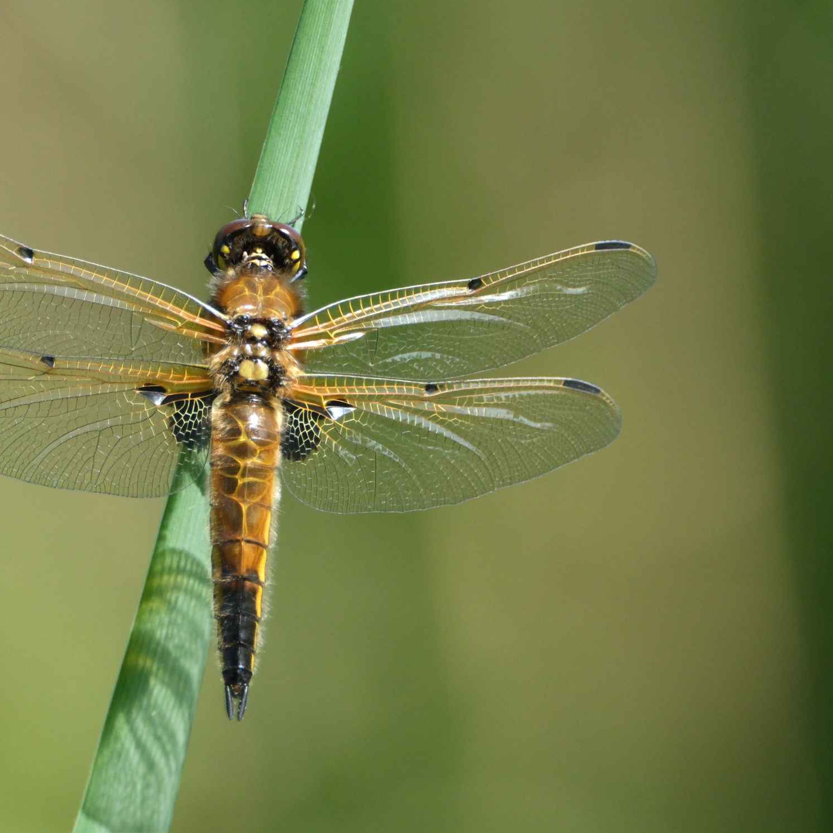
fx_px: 21154
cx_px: 239
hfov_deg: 2.3
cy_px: 416
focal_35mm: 777
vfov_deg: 2.3
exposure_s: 1/1000
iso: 800
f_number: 7.1
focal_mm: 405.6
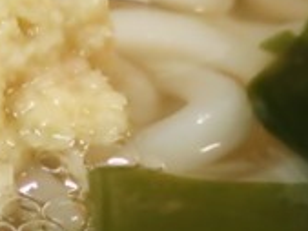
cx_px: -27
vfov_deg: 14.0
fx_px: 944
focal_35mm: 106
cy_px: 140
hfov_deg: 17.9
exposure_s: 1/43
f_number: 2.5
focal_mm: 4.21
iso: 250
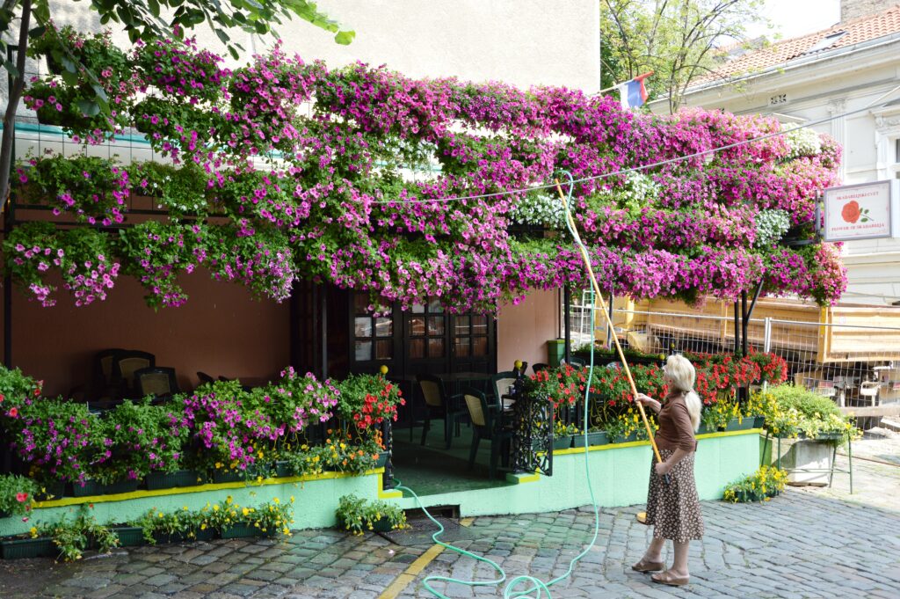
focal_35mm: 36
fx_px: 899
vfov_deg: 36.8
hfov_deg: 53.2
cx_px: 450
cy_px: 300
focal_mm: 24
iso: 100
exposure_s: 1/100
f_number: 3.8
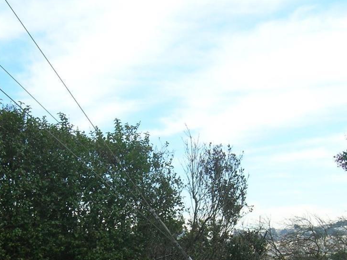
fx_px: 701
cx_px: 194
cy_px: 217
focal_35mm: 70
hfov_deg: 27.8
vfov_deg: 20.7
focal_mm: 5.7
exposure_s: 1/170
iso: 50
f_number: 4.9
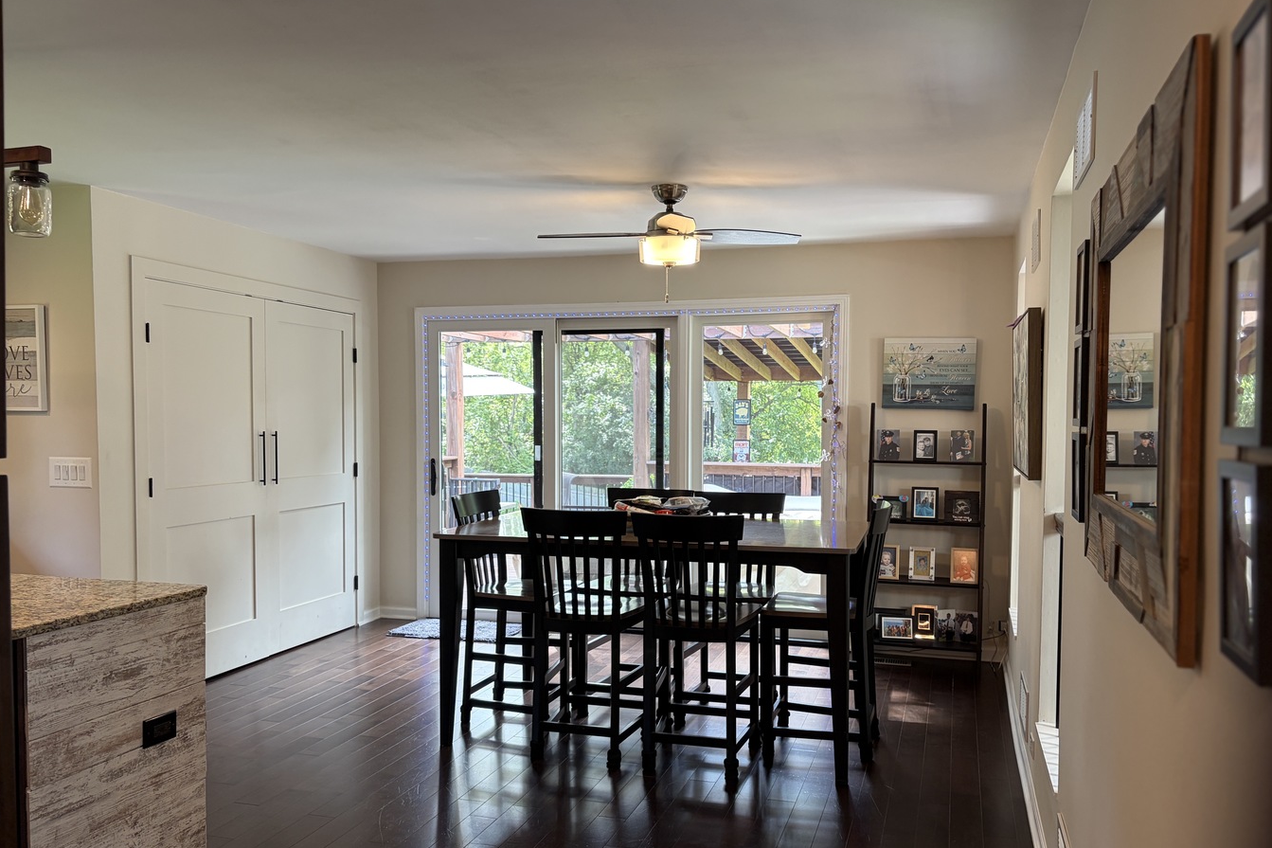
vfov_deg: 44.9
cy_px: 460
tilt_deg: -2.2
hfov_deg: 63.7
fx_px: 1024
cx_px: 653
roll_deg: -0.1
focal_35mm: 29
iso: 80
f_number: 1.6
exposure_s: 1/60
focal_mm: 5.96
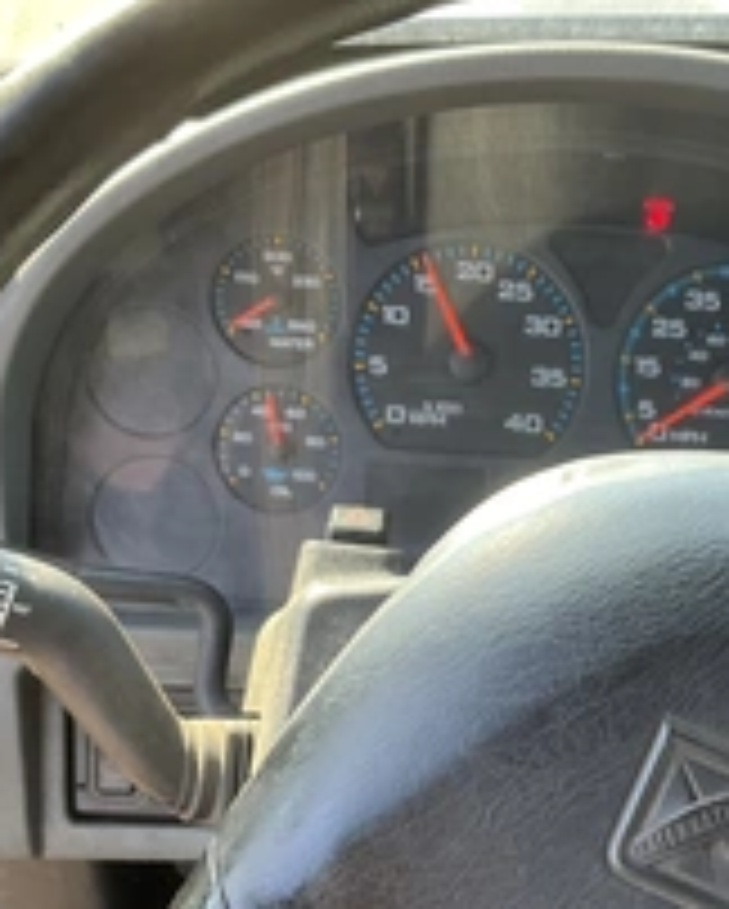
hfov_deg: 26.8
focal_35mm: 56
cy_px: 639
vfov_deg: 33.1
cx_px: 554
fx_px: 1508
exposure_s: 1/111
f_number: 1.8
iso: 64
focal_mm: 3
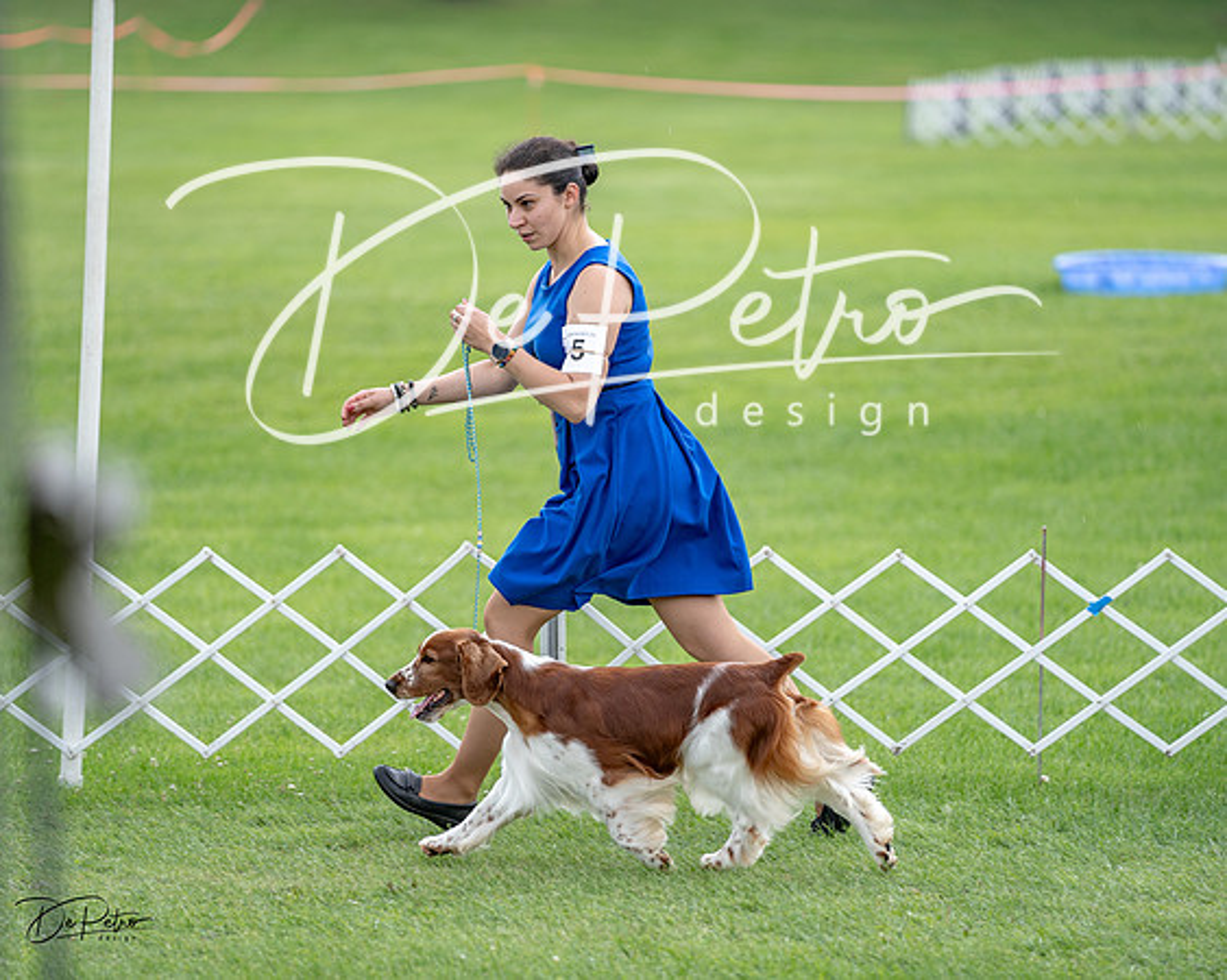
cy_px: 490
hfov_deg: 9.7
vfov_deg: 7.8
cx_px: 614
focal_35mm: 198
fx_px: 7195
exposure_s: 1/500
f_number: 2.8
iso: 100
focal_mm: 176
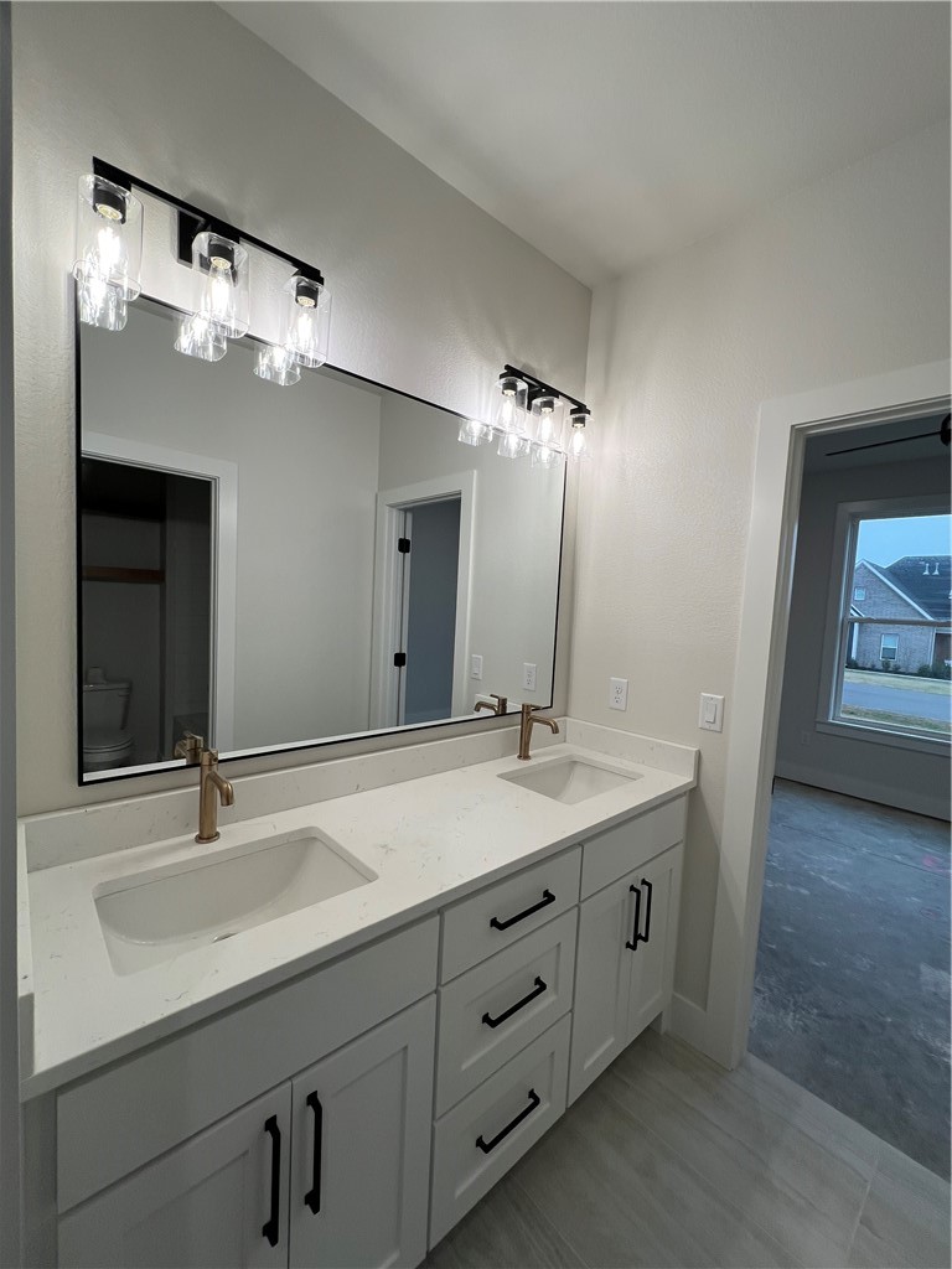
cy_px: 634
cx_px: 476
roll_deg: -3.6
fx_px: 477
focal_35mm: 13
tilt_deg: -4.1
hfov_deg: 89.9
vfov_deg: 106.2
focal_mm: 1.57
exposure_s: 1/120
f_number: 1.8
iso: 50
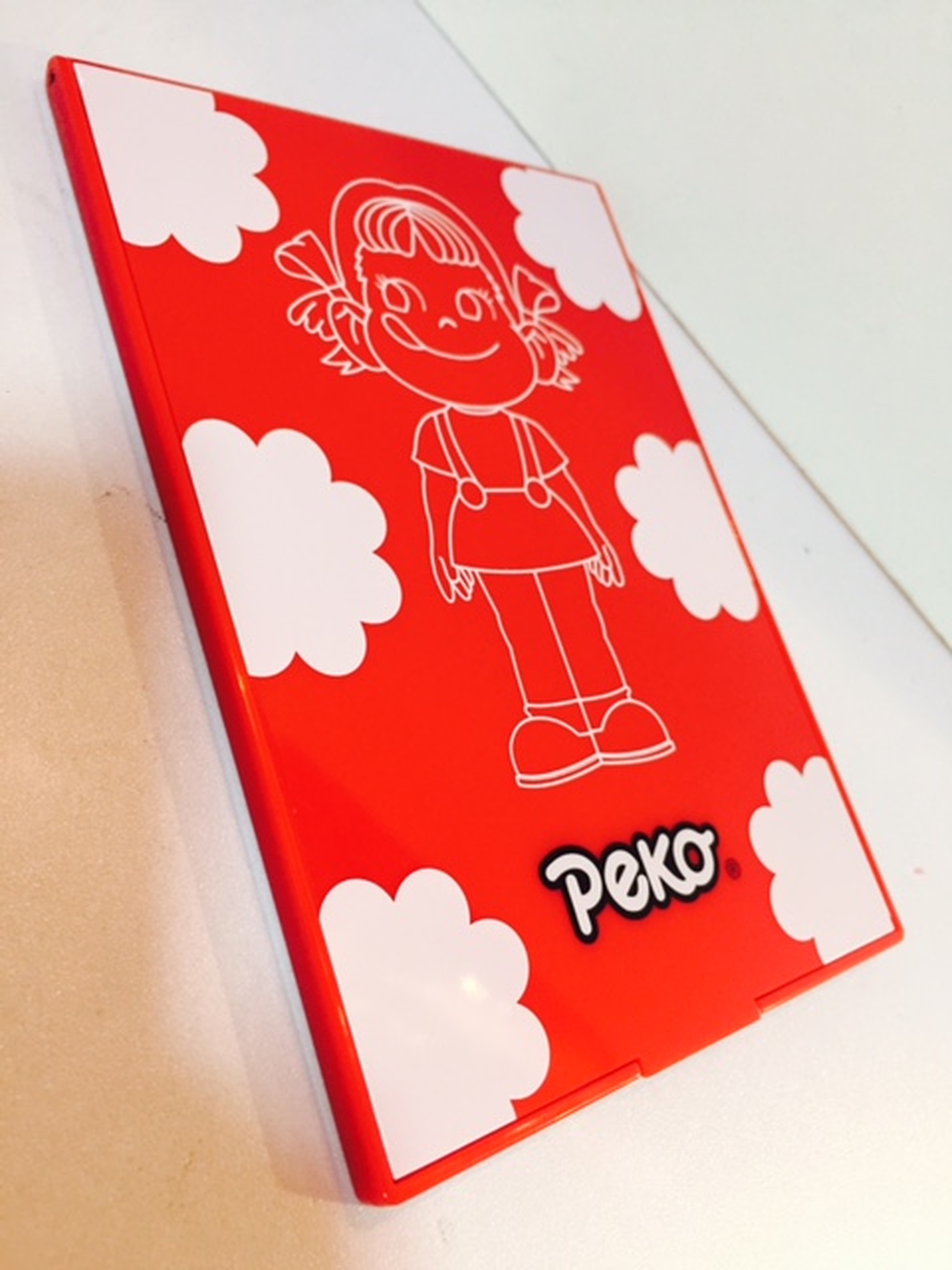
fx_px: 1063
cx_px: 476
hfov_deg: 48.2
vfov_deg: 61.7
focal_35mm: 29
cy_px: 635
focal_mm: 4.15
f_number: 2.2
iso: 160
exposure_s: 1/33
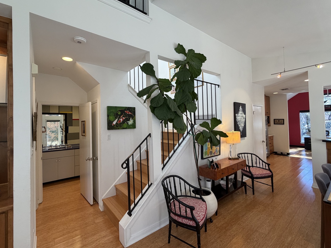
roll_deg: +1.1
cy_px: 119
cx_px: 154
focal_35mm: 16
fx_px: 153
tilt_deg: +1.2
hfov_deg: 94.3
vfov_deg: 78.1
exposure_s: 1/120
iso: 160
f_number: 2.2
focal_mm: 2.22
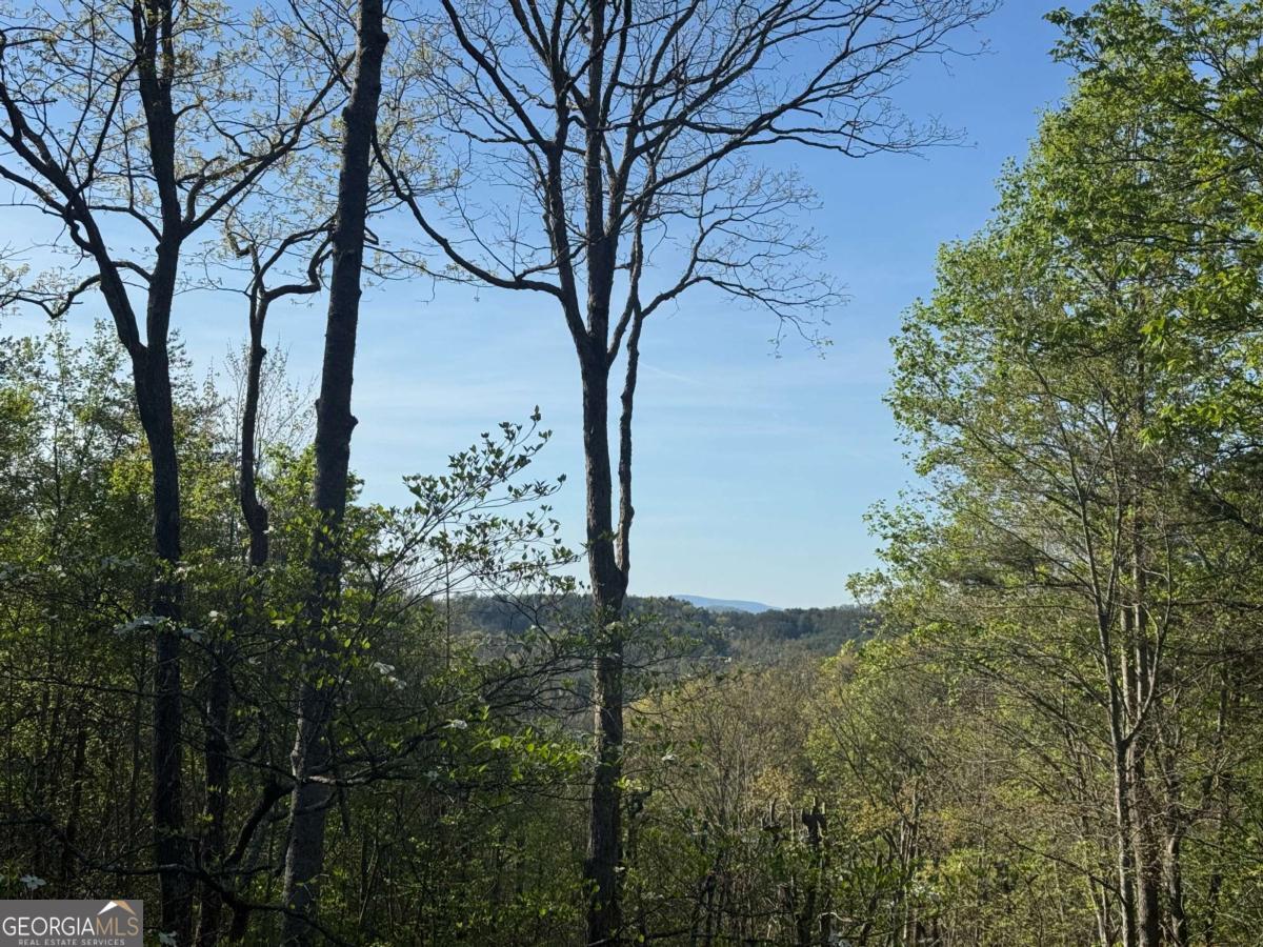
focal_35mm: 48
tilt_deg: +4.6
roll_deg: -2.3
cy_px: 474
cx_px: 632
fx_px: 1751
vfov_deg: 30.3
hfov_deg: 39.7
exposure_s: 1/7092
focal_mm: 6.76
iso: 64
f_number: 1.78
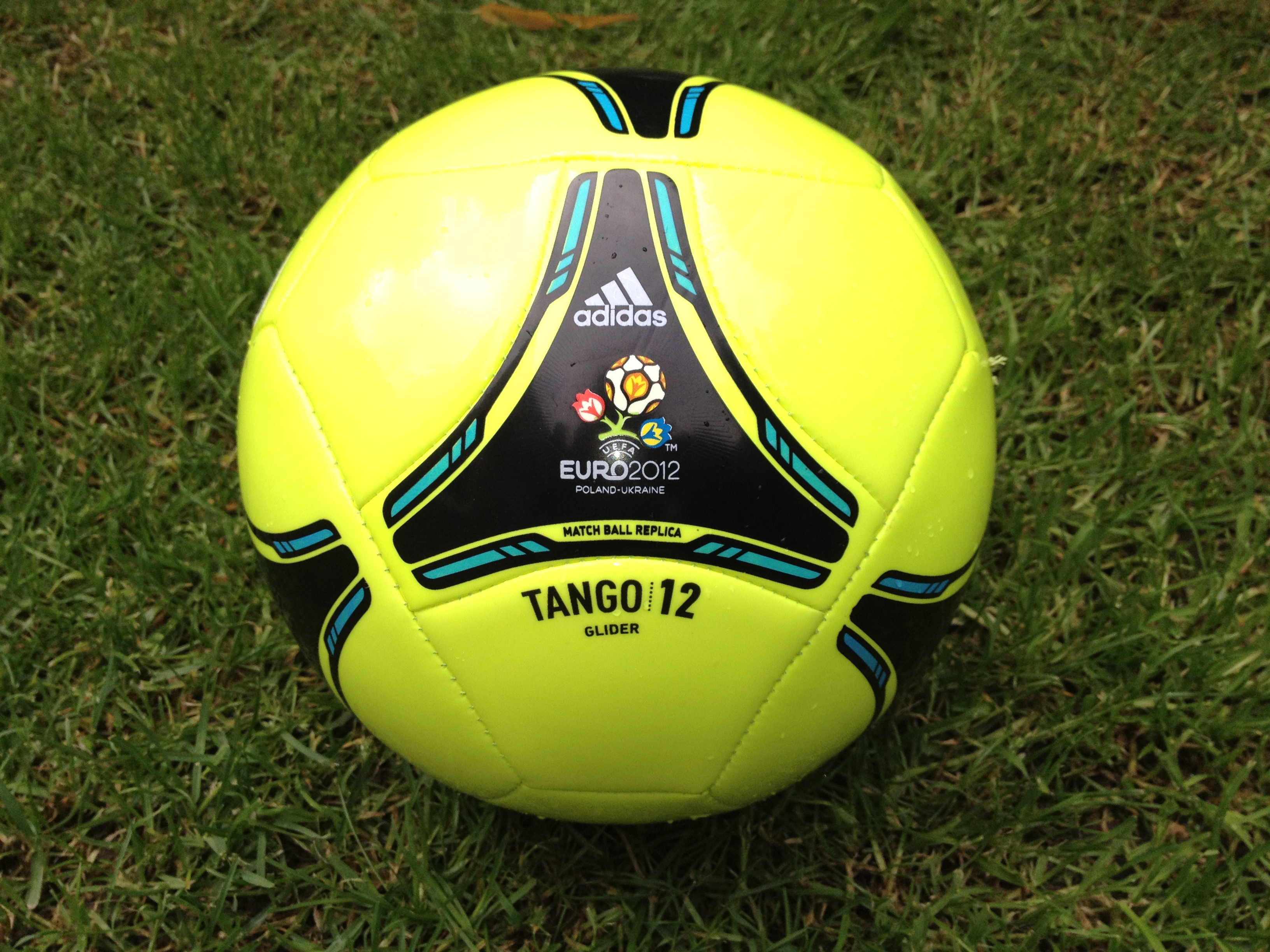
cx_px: 635
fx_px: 1284
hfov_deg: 52.6
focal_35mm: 35
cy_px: 476
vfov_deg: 40.7
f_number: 2.4
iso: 100
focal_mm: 4.28
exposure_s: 1/968
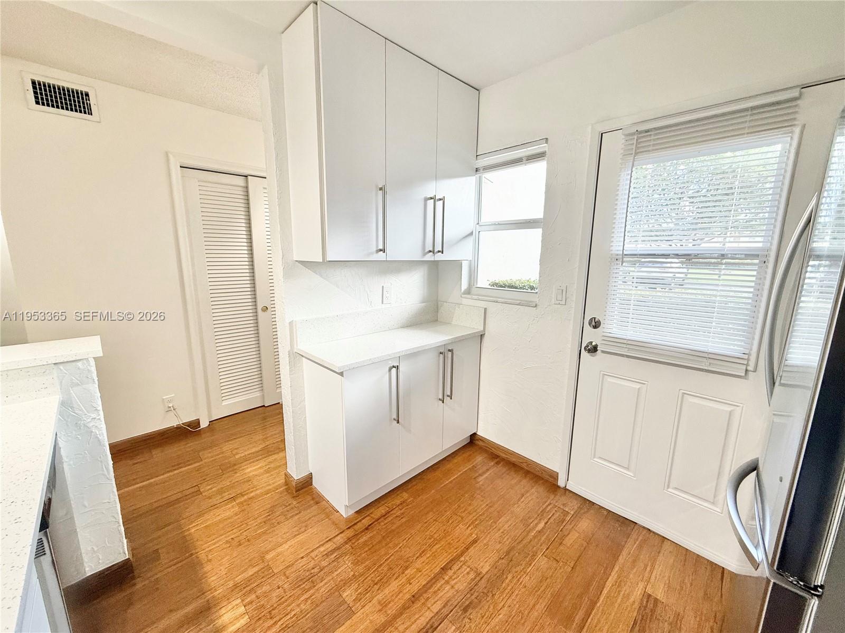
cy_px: 316
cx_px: 422
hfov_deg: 102.1
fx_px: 342
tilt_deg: -10.3
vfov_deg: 85.7
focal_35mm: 14
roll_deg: -1.0
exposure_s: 1/120
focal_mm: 2.22
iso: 125
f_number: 2.2
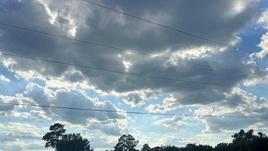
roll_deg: +1.4
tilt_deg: +2.9
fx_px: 249
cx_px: 134
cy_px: 154
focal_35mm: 35
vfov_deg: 31.0
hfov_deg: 56.6
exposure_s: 1/9709
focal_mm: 6.86
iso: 80
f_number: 1.78
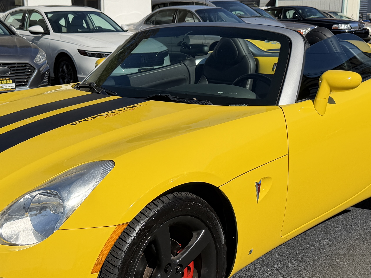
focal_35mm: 54
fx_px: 579
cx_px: 131
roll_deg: +3.0
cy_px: 185
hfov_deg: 35.3
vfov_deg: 26.9
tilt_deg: -13.1
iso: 80
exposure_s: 1/7353
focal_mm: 6.76
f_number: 1.78
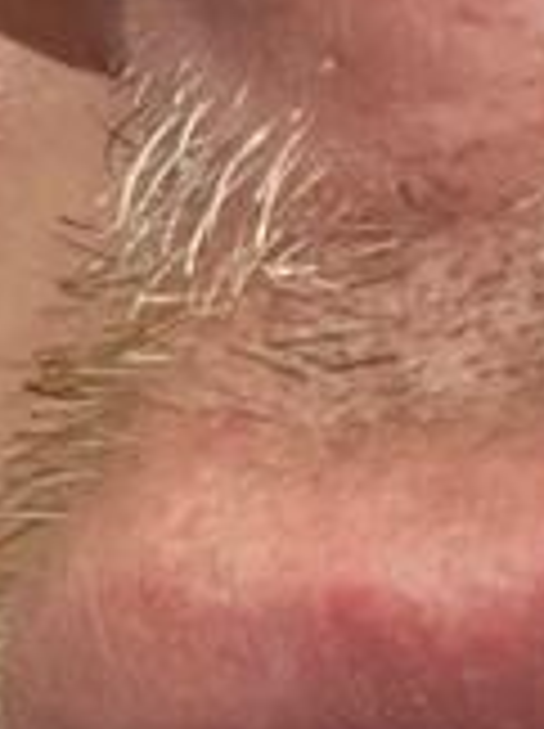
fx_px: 2878
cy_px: 1231
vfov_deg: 13.3
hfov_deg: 9.8
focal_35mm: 137
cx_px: 1182
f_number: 1.8
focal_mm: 4.25
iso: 100
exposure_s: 1/60
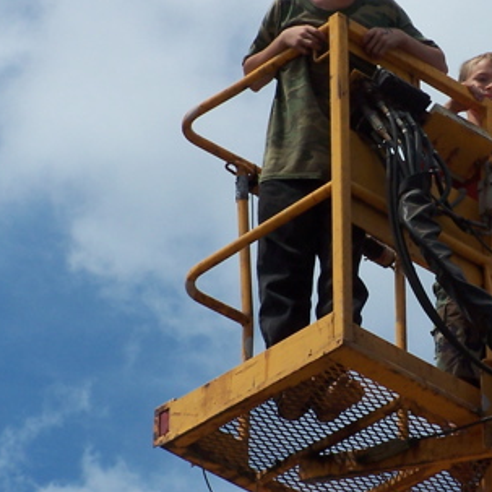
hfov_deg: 5.5
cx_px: 473
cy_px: 268
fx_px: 5065
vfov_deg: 5.6
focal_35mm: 315
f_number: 6.3
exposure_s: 1/500
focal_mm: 28
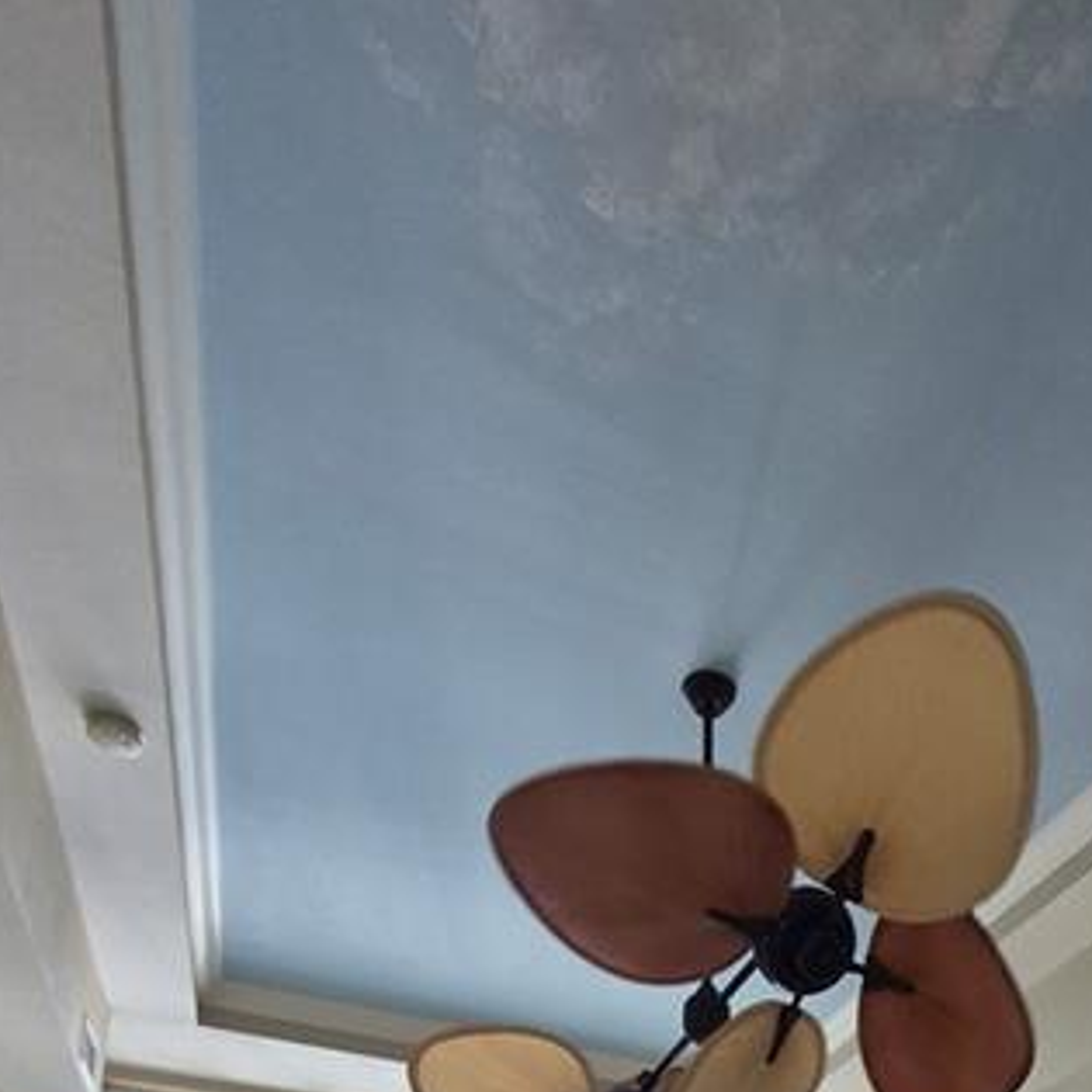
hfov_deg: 55.7
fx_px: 999
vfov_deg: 42.7
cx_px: 752
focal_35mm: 28
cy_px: 1241
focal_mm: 1.74
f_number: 2.2
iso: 80
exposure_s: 1/60
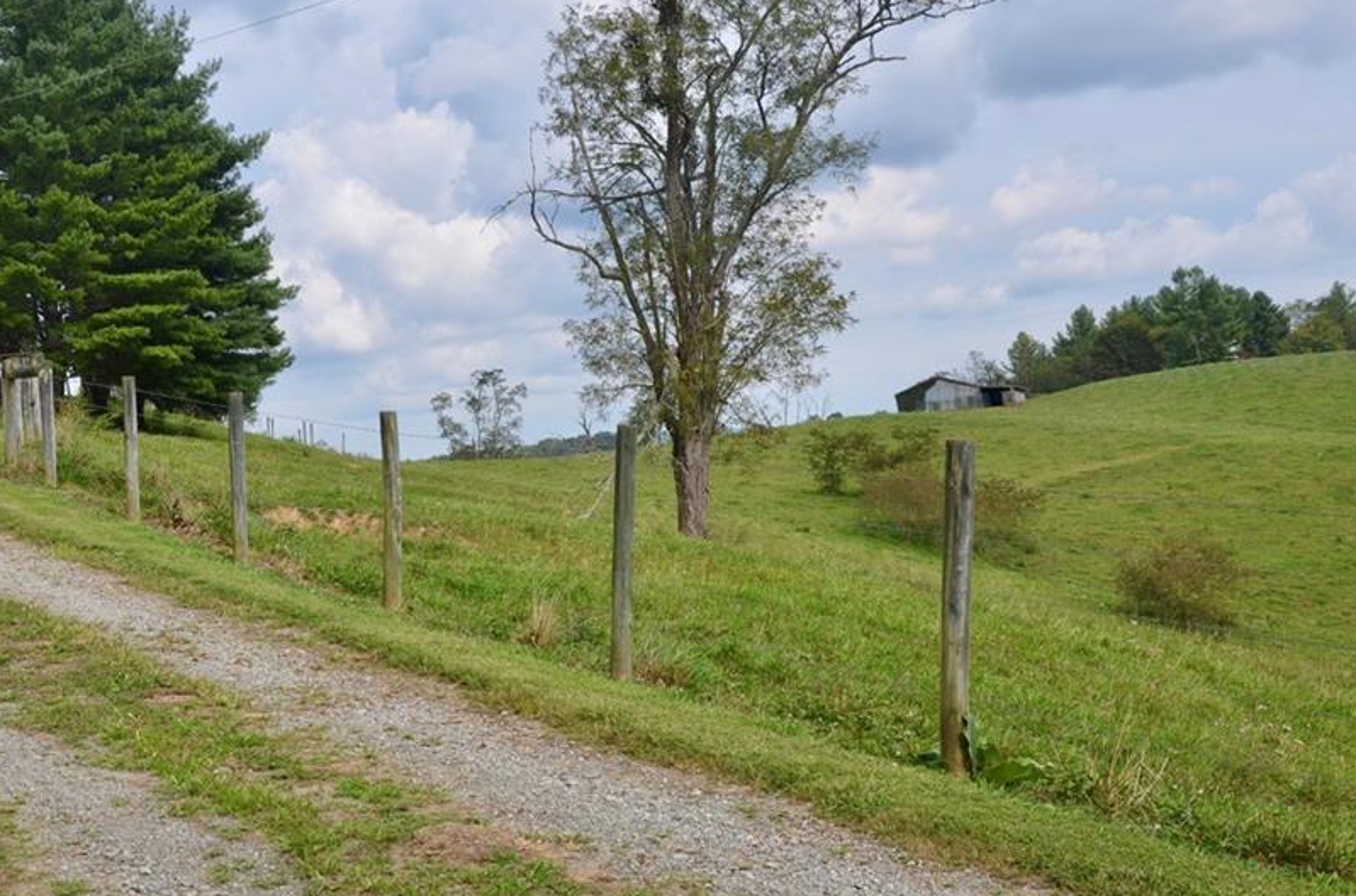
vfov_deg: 26.8
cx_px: 524
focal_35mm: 50
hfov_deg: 39.5
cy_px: 457
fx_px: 1878
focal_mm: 26
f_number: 8
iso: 160
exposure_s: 1/250
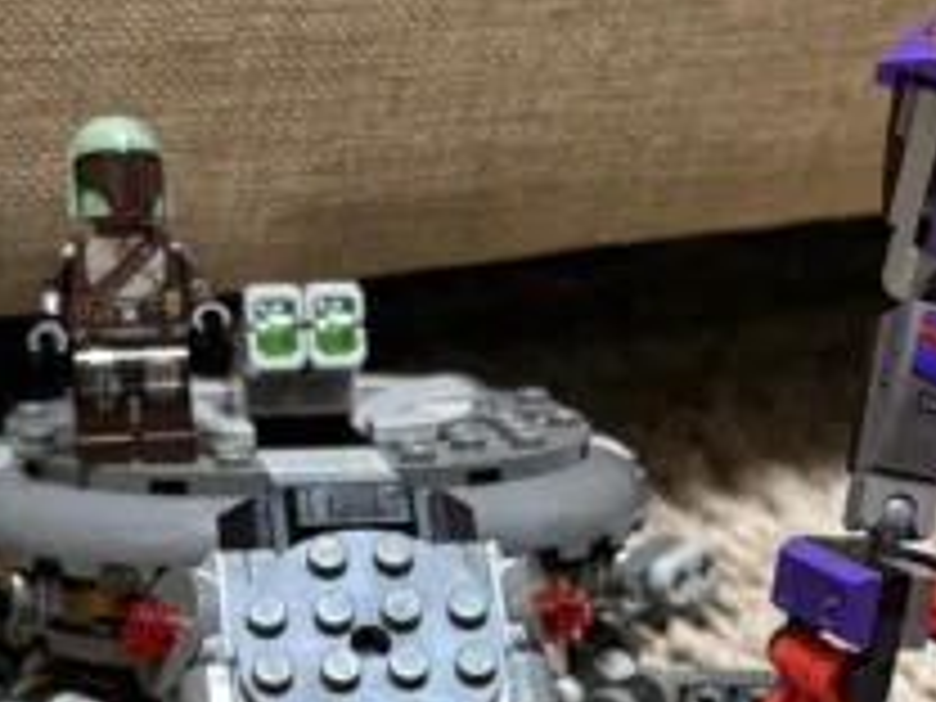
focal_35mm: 80
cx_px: 378
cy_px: 891
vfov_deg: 17.4
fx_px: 2163
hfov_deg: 24.4
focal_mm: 5.96
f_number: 1.6
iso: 250
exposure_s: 1/50
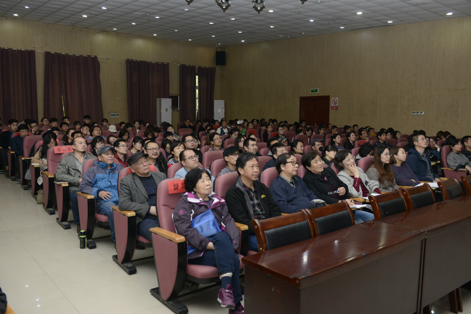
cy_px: 157
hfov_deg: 60.3
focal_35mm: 31
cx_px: 236
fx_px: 406
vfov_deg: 42.3
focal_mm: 31
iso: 1250
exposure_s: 1/250
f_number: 3.5
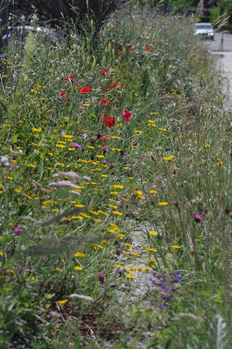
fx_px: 1452
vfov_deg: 13.7
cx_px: 116
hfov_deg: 9.1
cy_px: 174
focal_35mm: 150
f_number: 10
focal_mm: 100
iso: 400
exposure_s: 1/1000
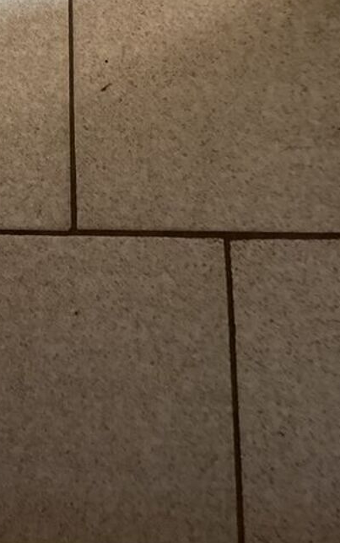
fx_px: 1007
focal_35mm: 68
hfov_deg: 18.2
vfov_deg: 28.6
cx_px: -62
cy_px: 17
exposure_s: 1/60
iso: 250
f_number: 2.4
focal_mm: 3.3
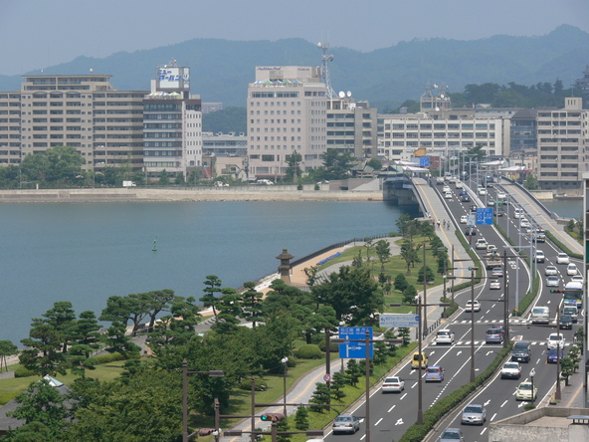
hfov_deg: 12.7
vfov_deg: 9.6
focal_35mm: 155
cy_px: 221
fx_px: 2637
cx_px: 294
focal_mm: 32.8
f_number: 5.6
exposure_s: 1/400
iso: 80
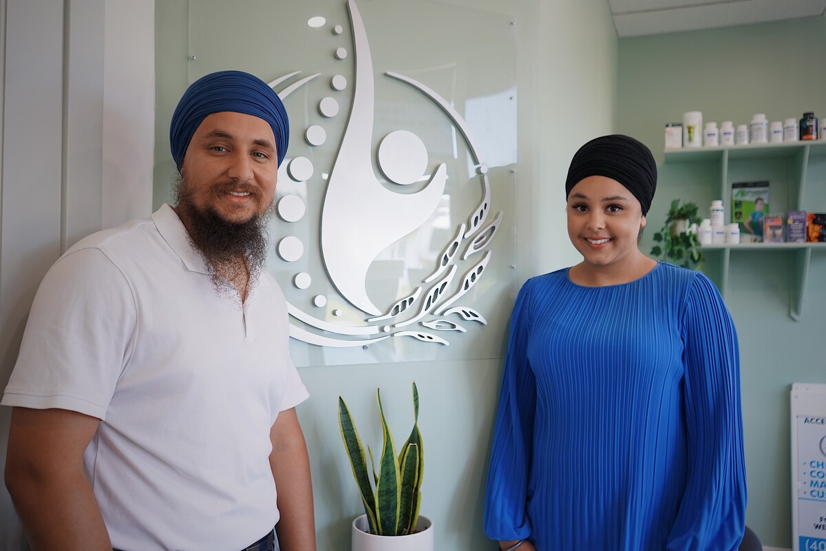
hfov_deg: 61.9
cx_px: 413
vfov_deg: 43.6
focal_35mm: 30
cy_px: 276
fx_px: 688
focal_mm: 30
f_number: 4
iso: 640
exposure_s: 1/160
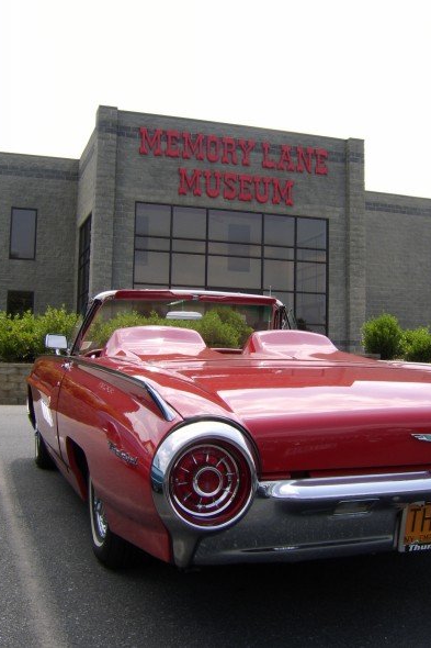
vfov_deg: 57.2
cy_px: 317
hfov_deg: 39.9
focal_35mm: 33
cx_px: 233
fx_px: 593
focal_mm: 8.13
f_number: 5.6
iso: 71
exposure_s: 1/176
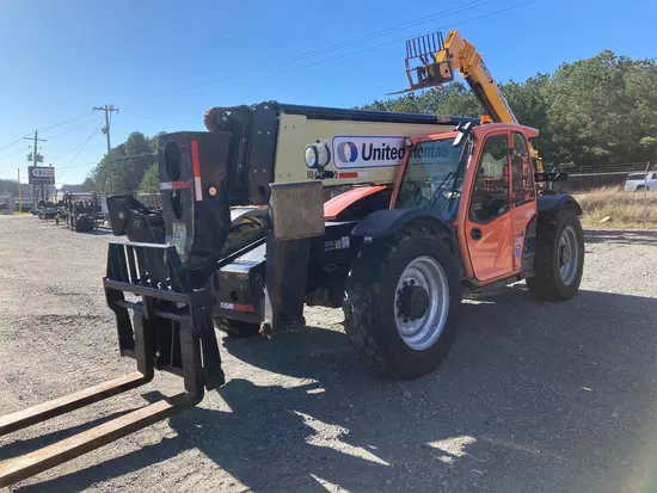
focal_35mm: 28
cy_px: 246
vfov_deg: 49.8
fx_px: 532
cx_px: 328
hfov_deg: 63.4
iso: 20
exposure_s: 1/1312
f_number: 1.8
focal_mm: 3.99
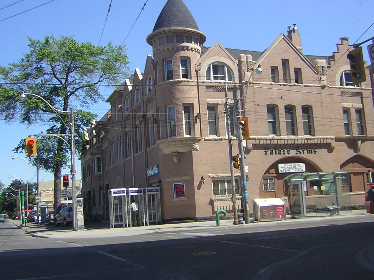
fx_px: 475
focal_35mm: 44
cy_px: 120
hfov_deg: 42.7
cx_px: 225
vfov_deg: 32.8
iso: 50
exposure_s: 1/190
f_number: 5.2
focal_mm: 4.7
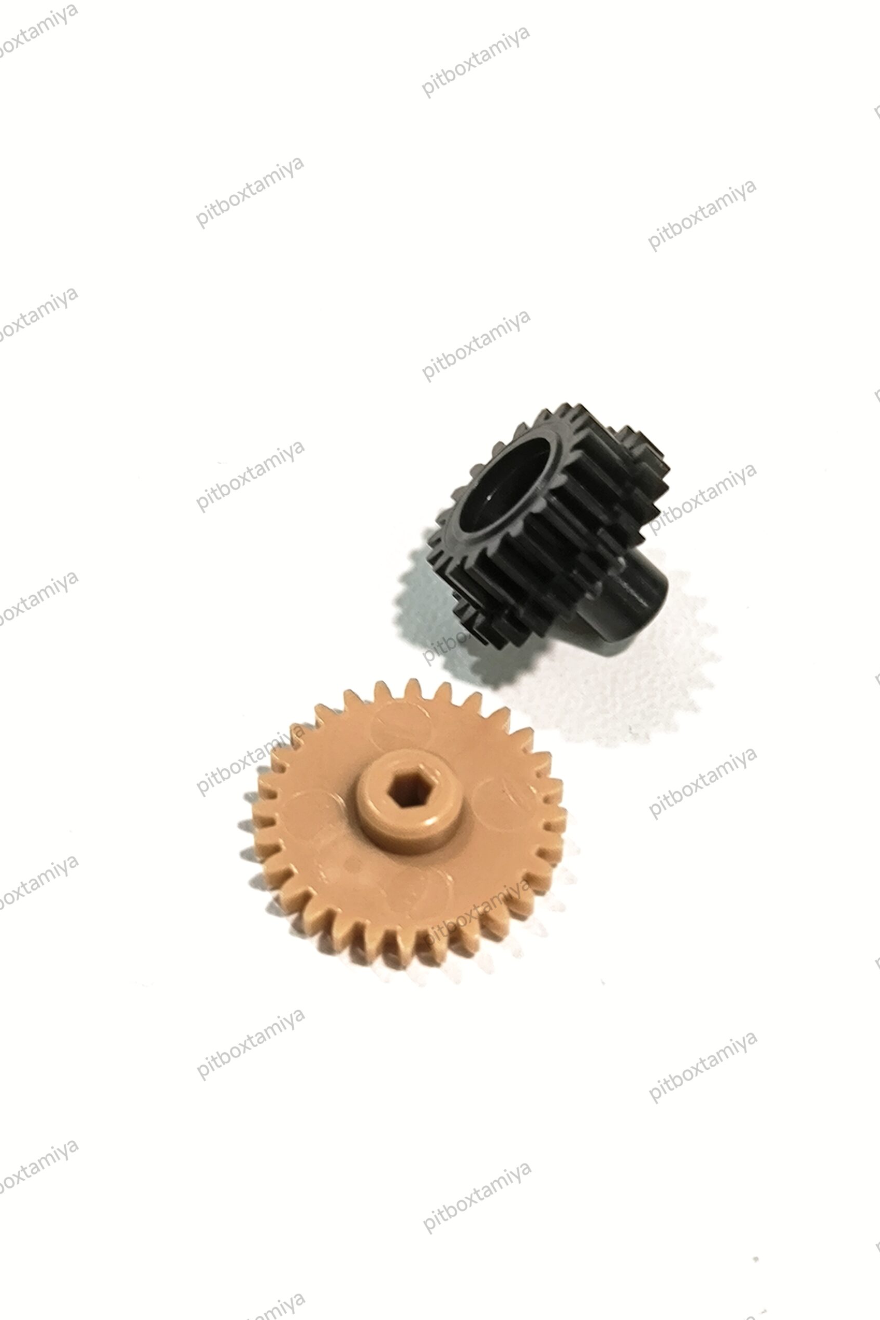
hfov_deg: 19.5
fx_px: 2566
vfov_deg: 28.8
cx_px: 461
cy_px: 659
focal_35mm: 70
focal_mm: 6.92
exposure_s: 1/50.3
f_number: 1.9
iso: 200
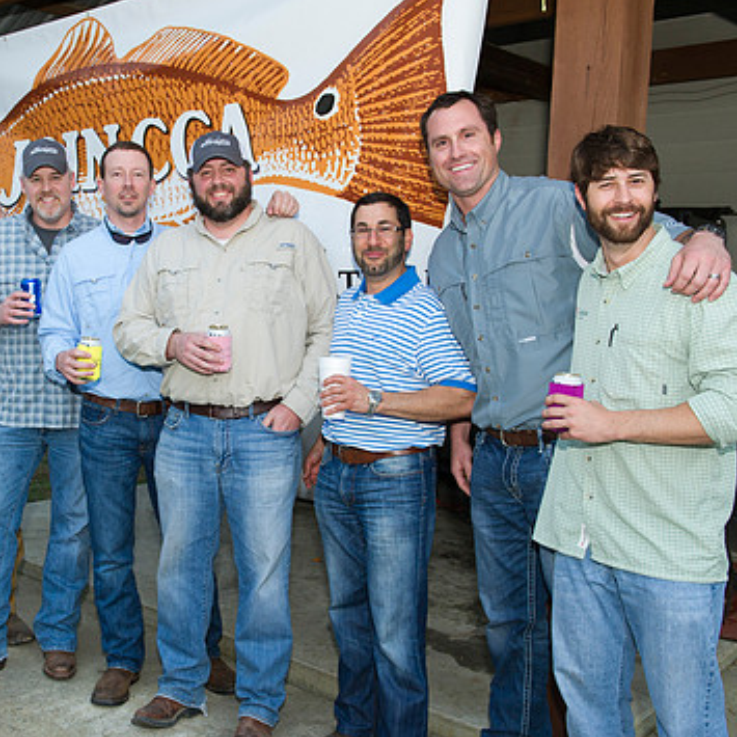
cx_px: 228
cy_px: 376
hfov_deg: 38.6
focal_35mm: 43
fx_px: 1036
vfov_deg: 39.2
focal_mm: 31
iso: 640
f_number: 5
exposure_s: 1/250
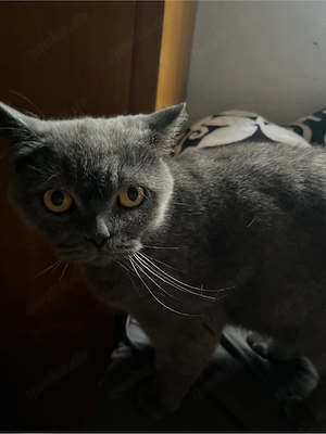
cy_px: 217
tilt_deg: -22.2
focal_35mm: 26
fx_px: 326
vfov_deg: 67.3
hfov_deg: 53.1
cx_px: 163
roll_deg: -5.9
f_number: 1.5
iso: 1000
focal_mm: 5.7
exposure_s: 1/30
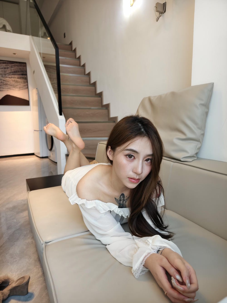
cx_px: 114
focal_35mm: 23
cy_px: 152
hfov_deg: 58.9
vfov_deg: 73.9
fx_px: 201
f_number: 1.75
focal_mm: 8.67
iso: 530
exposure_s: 1/100
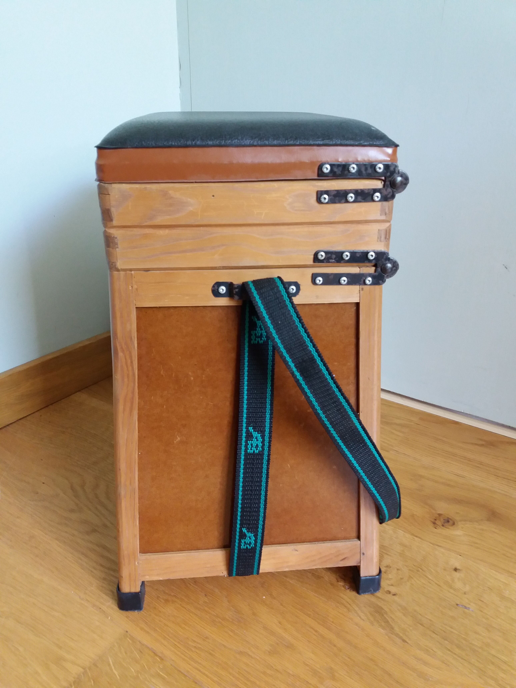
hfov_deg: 49.7
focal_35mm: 28
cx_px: 258
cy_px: 344
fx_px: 557
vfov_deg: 63.4
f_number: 1.9
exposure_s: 1/17
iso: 160
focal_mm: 3.7
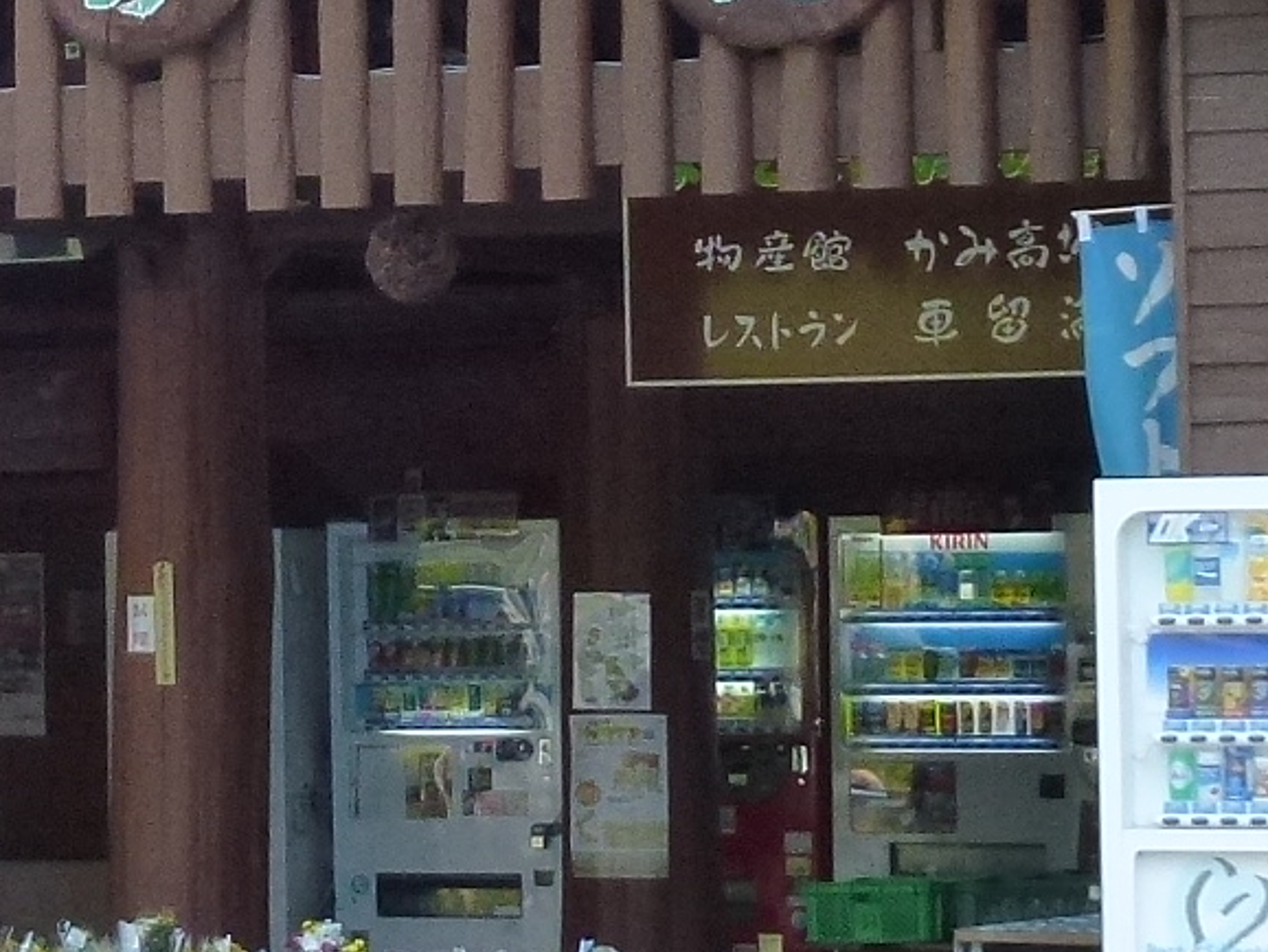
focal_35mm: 217
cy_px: 439
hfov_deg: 8.8
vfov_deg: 6.9
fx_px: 7952
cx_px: -755
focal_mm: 8.7
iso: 250
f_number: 4.1
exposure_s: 1/80
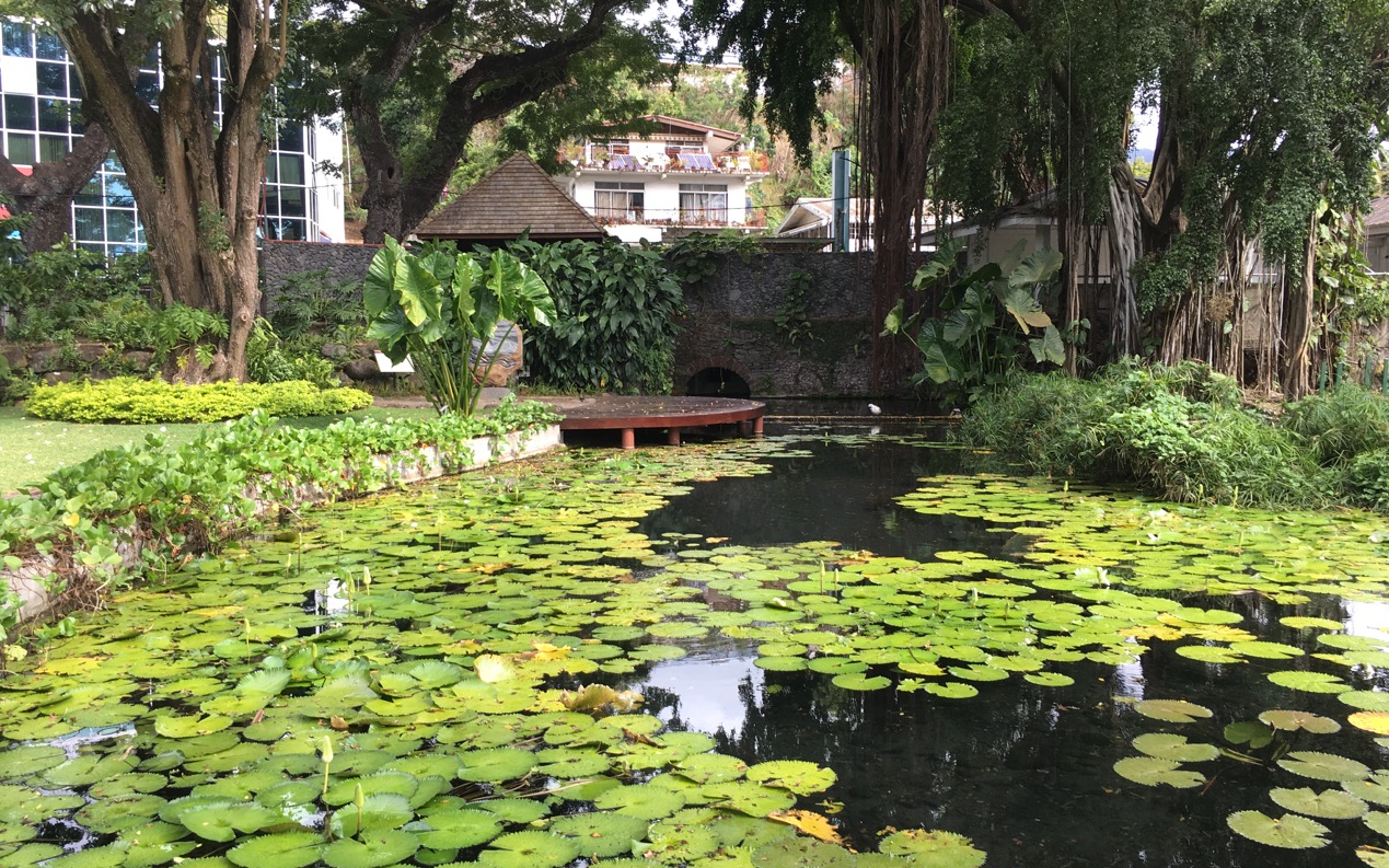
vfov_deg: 40.6
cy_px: 421
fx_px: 1173
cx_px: 693
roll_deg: +0.4
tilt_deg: -2.5
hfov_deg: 61.2
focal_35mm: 31
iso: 25
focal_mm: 4.15
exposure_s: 1/178
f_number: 2.2
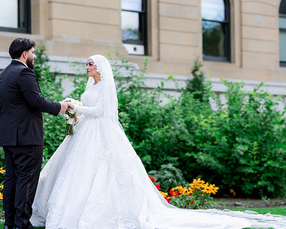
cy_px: 124
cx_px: 125
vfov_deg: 12.9
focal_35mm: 120
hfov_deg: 16.0
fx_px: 1016
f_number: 2.5
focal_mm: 84
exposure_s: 1/800
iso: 200
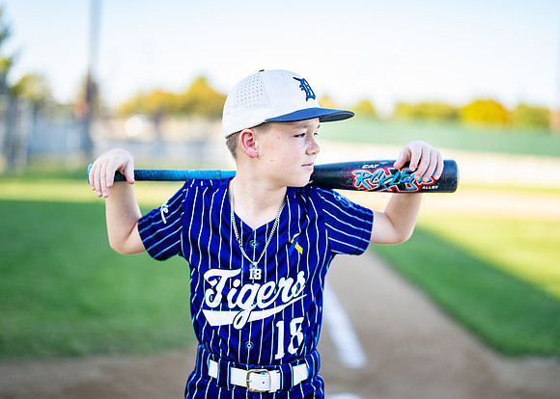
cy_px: 189
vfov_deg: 24.8
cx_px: 286
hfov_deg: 34.2
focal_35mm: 57
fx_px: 910
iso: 100
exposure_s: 1/1250
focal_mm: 50
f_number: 1.2
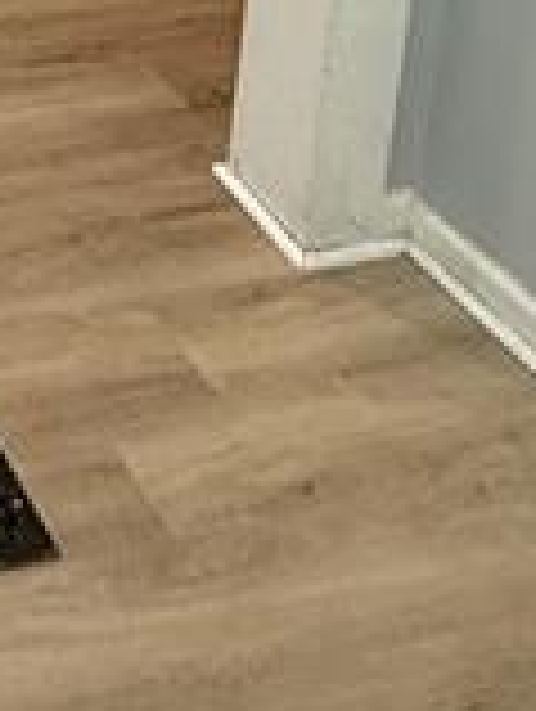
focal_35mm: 68
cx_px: -365
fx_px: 1400
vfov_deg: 21.6
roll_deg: -1.3
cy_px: -468
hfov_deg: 18.2
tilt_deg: -11.8
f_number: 2.2
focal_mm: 2.22
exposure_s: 1/60
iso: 320
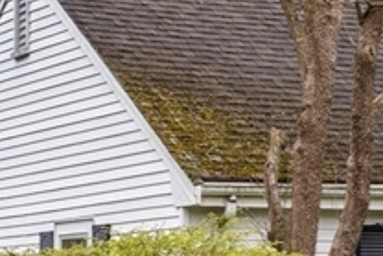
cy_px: 320
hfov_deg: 9.9
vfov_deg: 6.6
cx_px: 168
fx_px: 2204
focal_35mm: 207
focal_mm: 28
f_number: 8
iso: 100
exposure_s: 1/30
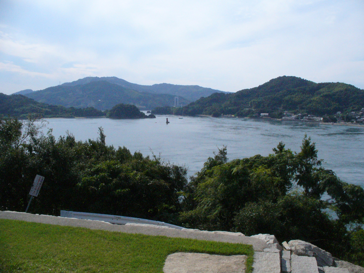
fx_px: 389
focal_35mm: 37
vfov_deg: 38.7
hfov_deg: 50.1
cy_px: 136
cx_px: 182
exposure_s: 1/2000
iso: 400
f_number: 5.6
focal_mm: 6.1
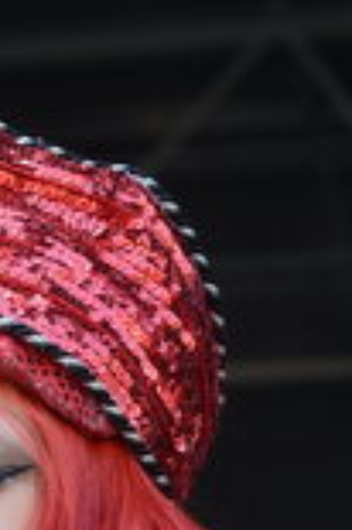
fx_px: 3425
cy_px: 1231
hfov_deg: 5.9
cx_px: 145
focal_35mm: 233
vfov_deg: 8.2
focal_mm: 48
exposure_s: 1/160
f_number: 4
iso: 200
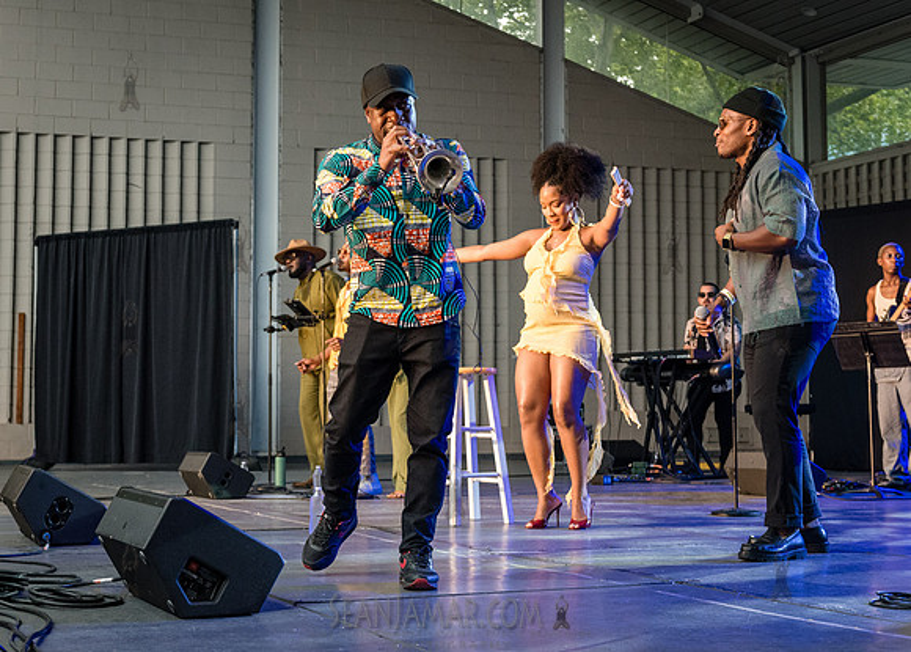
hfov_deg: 35.4
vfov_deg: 25.9
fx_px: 1420
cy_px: 316
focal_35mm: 55
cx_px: 348
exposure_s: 1/320
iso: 3200
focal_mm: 45
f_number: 4
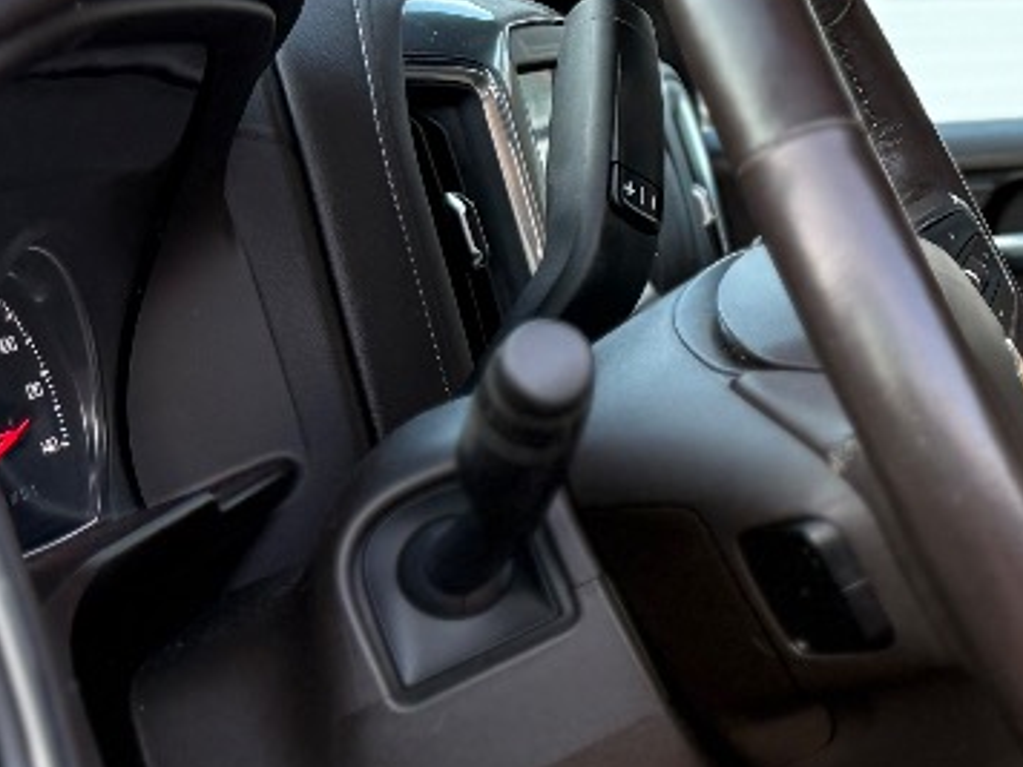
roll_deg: +1.1
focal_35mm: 97
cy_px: 313
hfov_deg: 18.0
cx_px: 1546
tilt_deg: -6.3
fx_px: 2867
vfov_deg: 15.2
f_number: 1.78
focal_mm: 6.76
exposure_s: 1/159
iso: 125
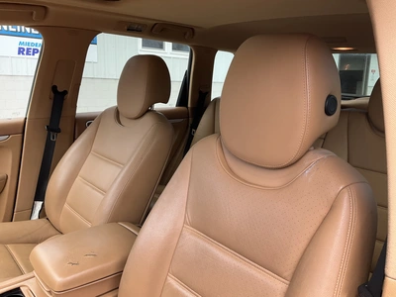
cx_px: 198
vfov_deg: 48.2
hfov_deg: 61.7
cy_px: 148
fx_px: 332
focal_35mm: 29
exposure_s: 1/243
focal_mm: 3
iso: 20
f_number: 1.8
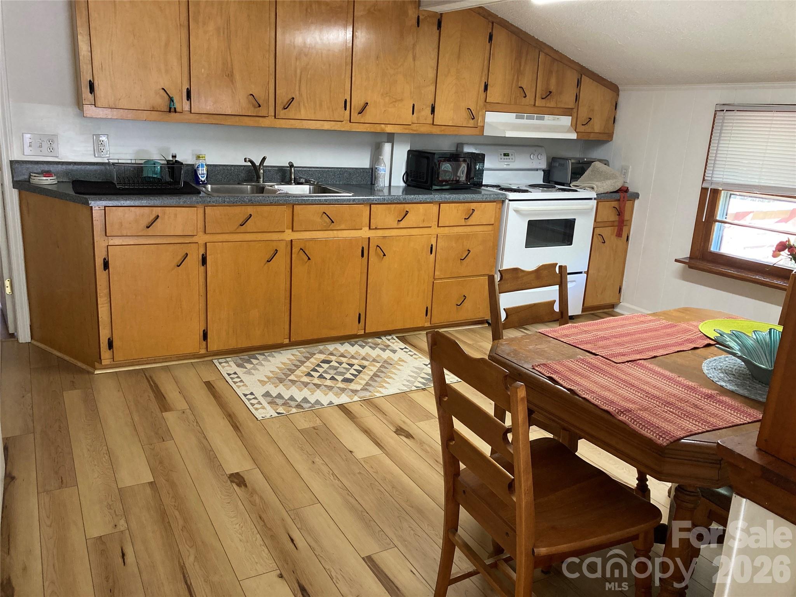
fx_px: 644
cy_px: 298
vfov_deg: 49.7
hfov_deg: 63.4
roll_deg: -2.5
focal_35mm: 28
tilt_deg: -13.0
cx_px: 398
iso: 200
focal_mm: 3.99
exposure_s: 1/60
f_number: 1.8
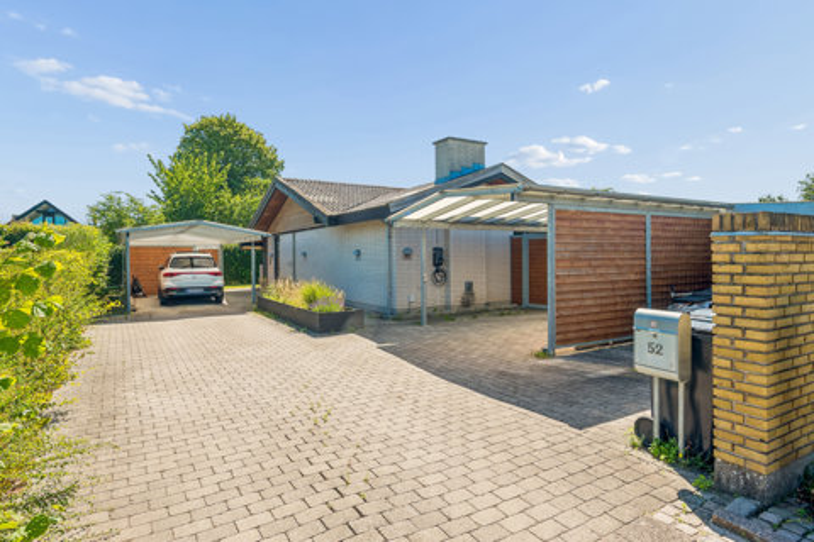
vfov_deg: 61.9
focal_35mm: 20
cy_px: 271
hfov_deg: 84.0
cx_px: 407
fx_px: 452
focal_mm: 20
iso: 200
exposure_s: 1/160
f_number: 10
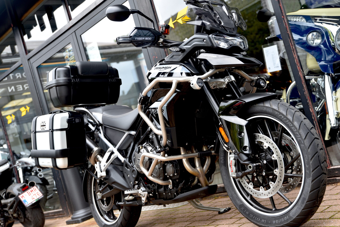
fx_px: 491
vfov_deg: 26.0
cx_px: 170
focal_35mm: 52
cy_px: 114
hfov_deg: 38.2
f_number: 4
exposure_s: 1/60
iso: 100
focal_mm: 52
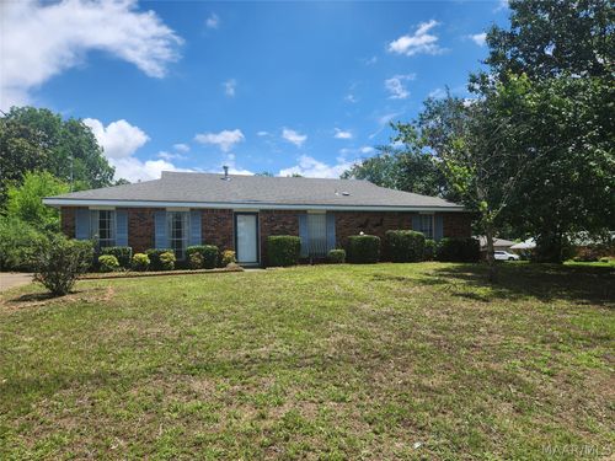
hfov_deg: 73.9
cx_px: 308
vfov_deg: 58.9
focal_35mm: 23
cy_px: 230
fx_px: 409
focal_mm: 5.4
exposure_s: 1/1422
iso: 20
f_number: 1.8
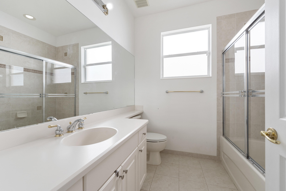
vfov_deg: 81.2
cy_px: 96
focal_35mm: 14
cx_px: 143
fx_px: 111
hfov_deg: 104.3
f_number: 9
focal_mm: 14
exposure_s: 1/8
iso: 320
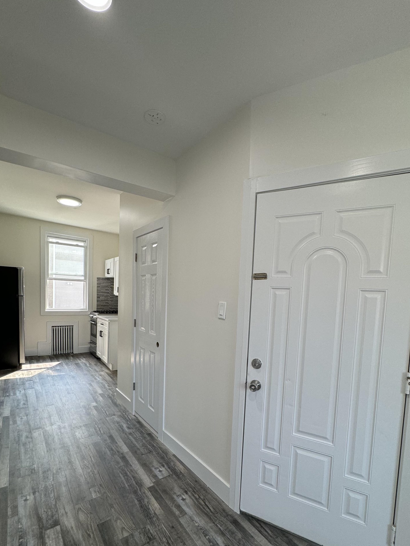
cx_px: 200
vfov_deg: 90.4
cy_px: 312
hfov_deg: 74.7
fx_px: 268
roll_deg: -2.1
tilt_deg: -3.5
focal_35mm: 17
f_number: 2.2
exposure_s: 1/120
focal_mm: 2.22
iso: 80
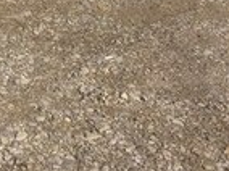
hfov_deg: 13.9
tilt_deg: -9.6
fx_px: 892
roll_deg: +1.0
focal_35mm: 135
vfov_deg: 9.9
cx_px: -94
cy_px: -212
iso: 32
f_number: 2.2
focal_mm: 4.15
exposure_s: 1/2933
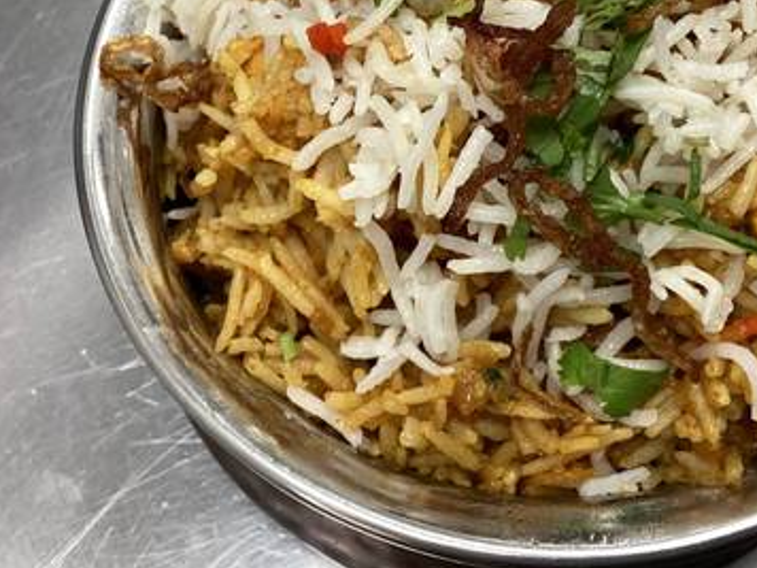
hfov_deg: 37.3
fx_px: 1115
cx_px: 468
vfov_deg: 28.4
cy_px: 189
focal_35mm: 51
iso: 80
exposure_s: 1/60
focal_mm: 3.3
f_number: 2.4
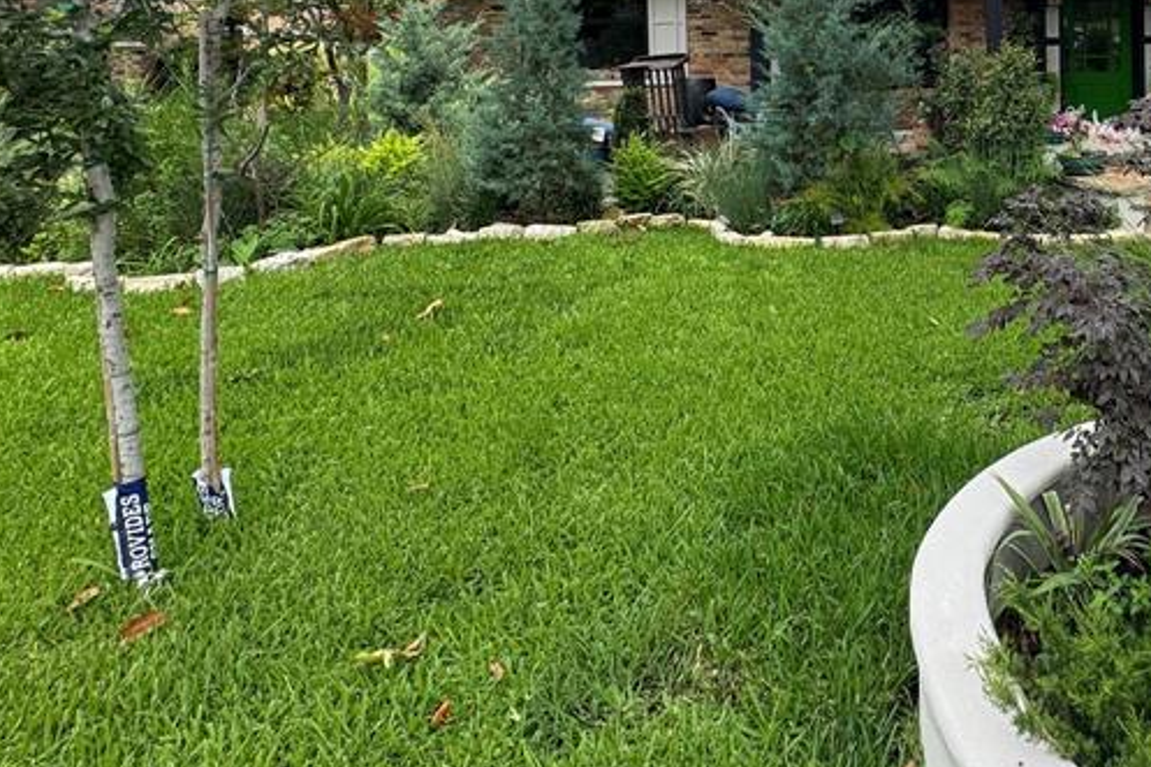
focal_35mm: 30
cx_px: 963
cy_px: 49
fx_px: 959
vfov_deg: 39.7
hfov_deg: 56.2
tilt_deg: -2.8
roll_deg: +1.2
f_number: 2.2
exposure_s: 1/495
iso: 40
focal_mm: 2.22
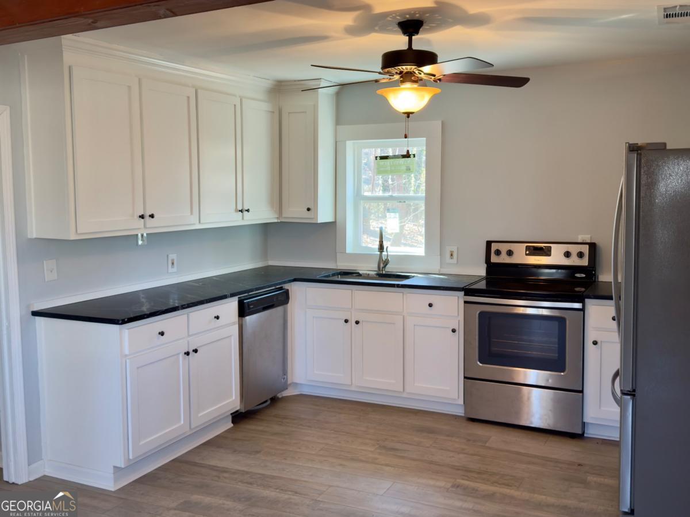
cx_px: 345
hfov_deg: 51.4
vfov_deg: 39.7
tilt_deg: -6.2
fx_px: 718
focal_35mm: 36
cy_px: 258
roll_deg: +0.3
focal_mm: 6.76
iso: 200
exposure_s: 1/120
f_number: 1.78
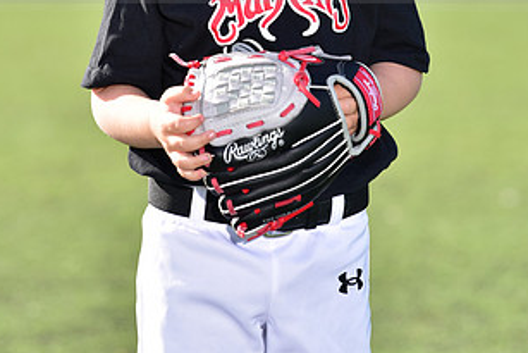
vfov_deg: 3.6
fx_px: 5546
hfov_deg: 5.5
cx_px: 254
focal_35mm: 378
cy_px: -52
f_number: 5
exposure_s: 1/250
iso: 80
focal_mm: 200
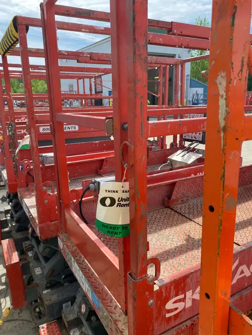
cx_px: 126
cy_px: 168
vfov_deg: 67.3
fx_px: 252
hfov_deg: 53.1
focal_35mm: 26
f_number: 1.8
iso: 32
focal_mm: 4.25
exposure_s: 1/1193
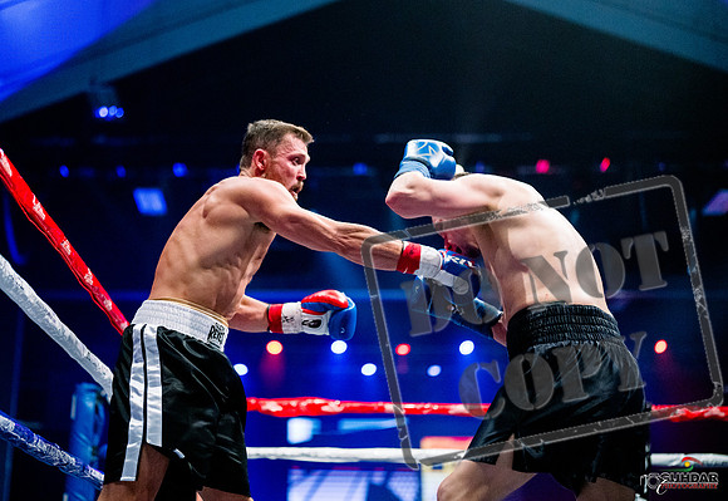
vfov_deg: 23.1
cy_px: 217
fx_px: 1222
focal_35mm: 60
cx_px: 294
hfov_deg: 33.1
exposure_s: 1/1600
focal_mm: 50
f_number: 1.4
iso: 6400
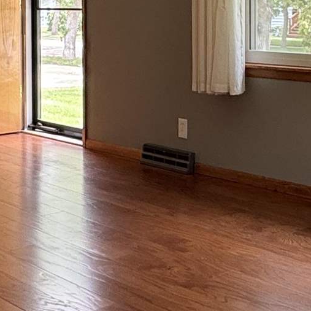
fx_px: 762
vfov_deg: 22.4
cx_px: 184
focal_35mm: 75
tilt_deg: -1.7
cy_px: 16
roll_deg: +0.0
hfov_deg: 23.0
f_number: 2.2
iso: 64
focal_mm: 2.22
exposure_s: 1/99
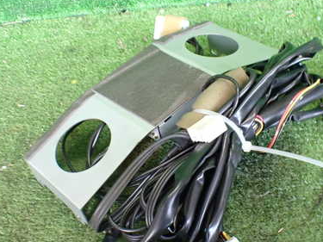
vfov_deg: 30.2
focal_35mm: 48
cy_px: 140
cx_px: 192
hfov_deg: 39.5
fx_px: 448
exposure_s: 1/100
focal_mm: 5.4
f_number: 2.3
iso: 800
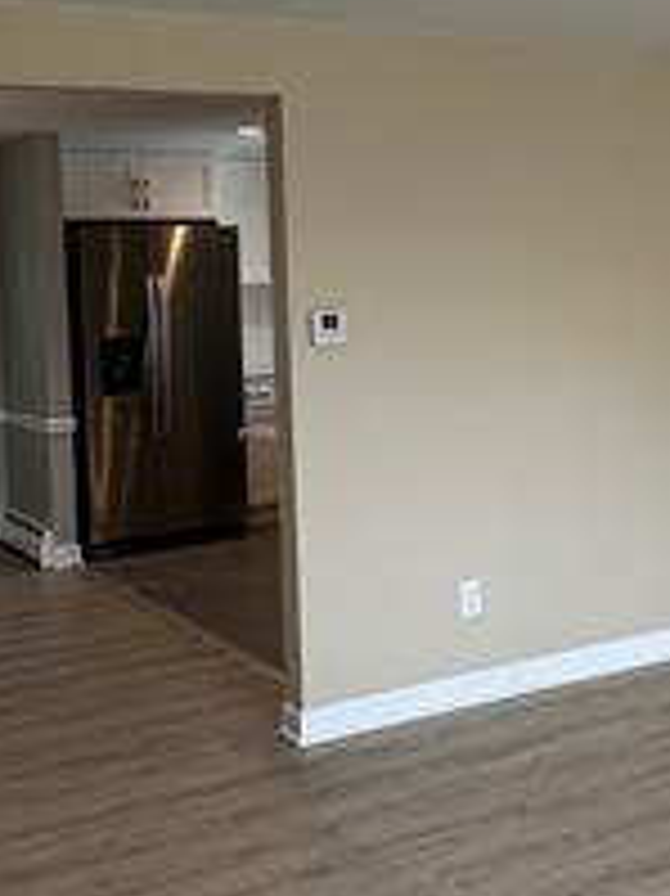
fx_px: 1395
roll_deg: +2.6
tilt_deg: -2.1
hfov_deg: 26.7
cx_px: 490
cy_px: 324
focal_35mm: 54
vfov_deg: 35.3
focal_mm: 2.22
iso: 50
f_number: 2.2
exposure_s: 1/120
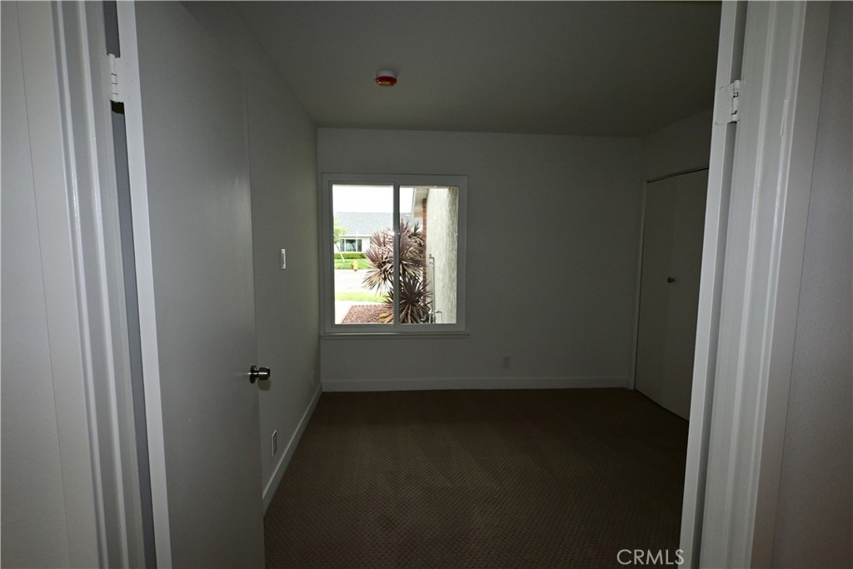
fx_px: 427
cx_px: 426
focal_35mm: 18
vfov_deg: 67.4
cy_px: 284
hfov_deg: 90.0
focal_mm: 12
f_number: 11
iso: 800
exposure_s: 1/100
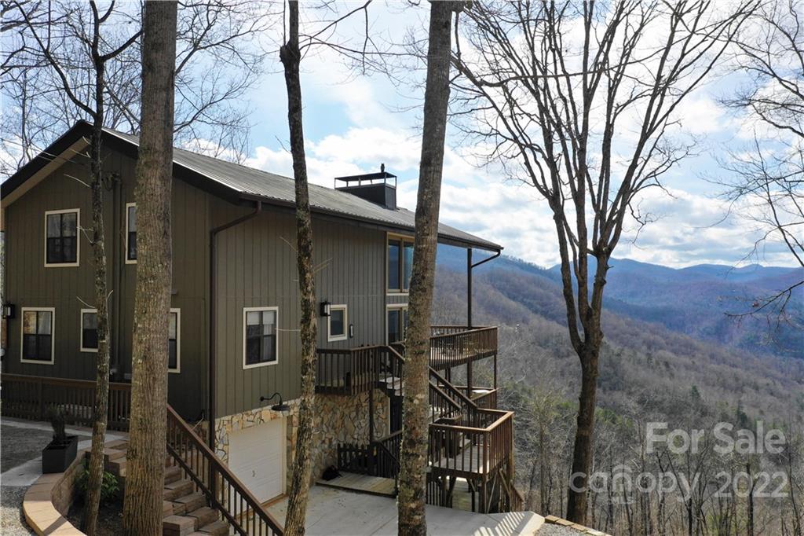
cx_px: 402
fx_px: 625
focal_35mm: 28
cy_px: 268
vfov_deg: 46.4
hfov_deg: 65.5
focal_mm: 10.26
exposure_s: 1/800
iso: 100
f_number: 5
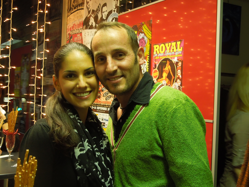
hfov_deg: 39.7
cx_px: 124
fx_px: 345
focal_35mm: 48
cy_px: 94
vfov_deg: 30.3
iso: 400
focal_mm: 8.7
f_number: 4
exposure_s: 1/13
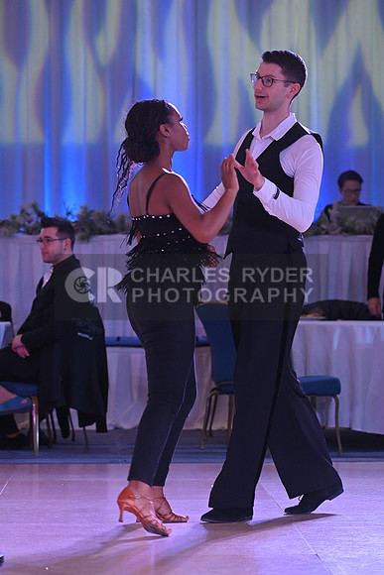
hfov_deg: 9.5
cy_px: 288
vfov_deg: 14.2
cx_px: 192
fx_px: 2318
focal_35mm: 145
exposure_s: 1/250
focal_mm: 145
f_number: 5.6
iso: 1600
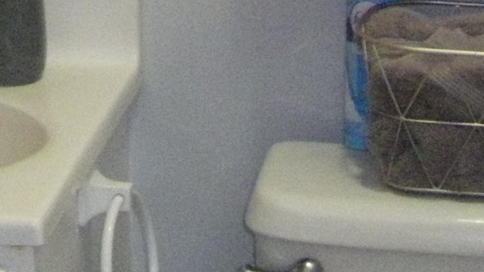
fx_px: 2015
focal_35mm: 157
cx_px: 50
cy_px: -284
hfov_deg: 13.6
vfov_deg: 7.4
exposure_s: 1/50
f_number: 3.5
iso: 800
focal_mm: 6.3
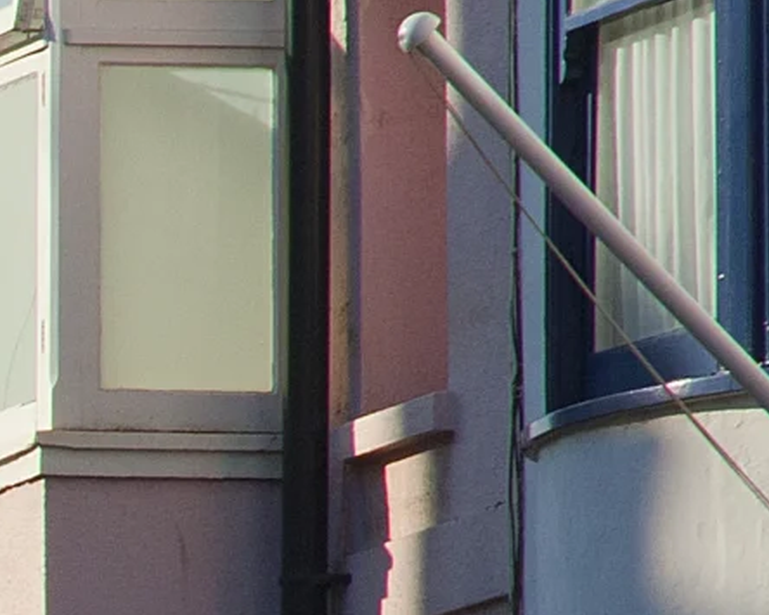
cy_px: 1042
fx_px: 15717
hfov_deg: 2.8
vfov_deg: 2.2
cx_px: -1344
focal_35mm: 691
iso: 200
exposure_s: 1/180
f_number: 14
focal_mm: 85
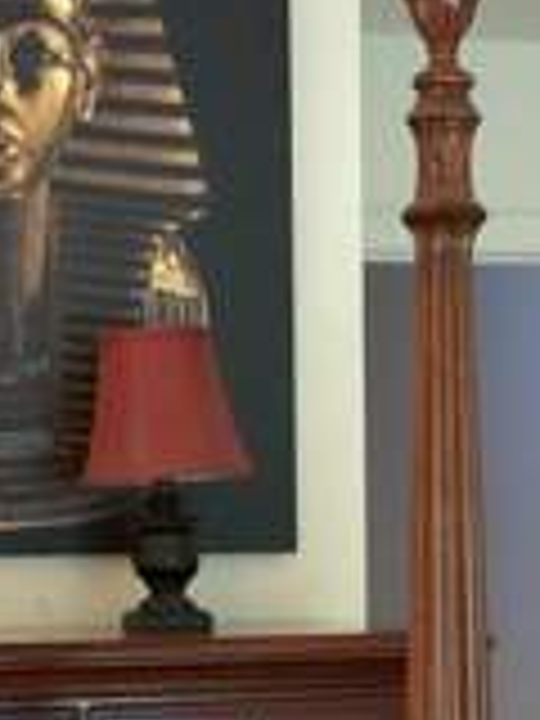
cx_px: 378
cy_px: 882
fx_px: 2413
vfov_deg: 16.2
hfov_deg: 12.7
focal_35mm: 116
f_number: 1.8
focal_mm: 3
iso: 250
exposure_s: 1/60
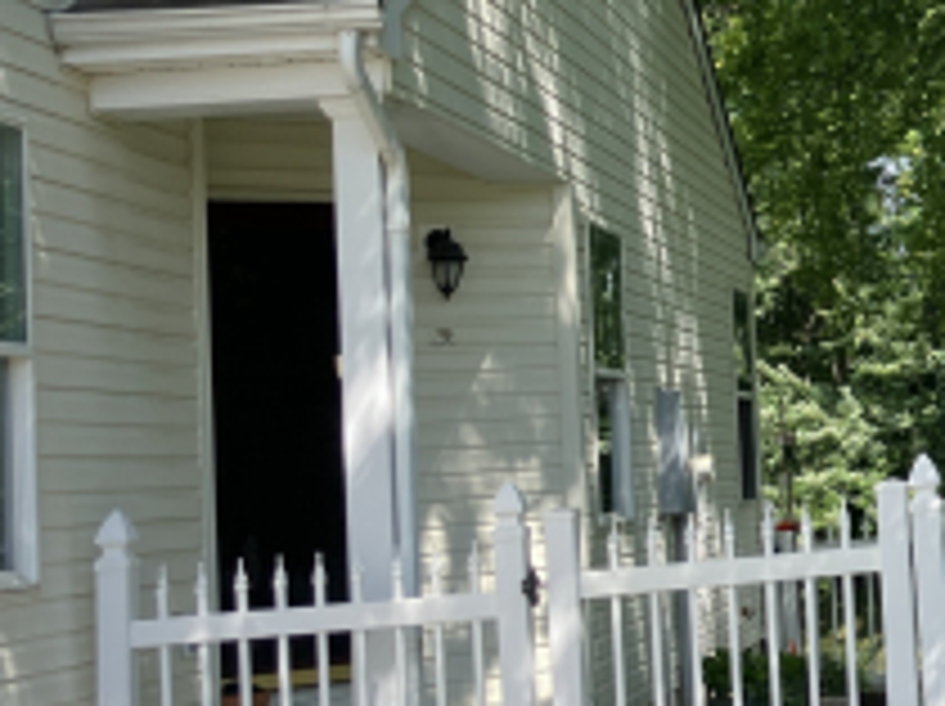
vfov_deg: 16.5
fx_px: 2427
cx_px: 1253
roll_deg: +4.8
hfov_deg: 20.1
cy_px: 220
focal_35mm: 89
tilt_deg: +4.7
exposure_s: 1/648
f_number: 1.8
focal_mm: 3.99
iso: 32
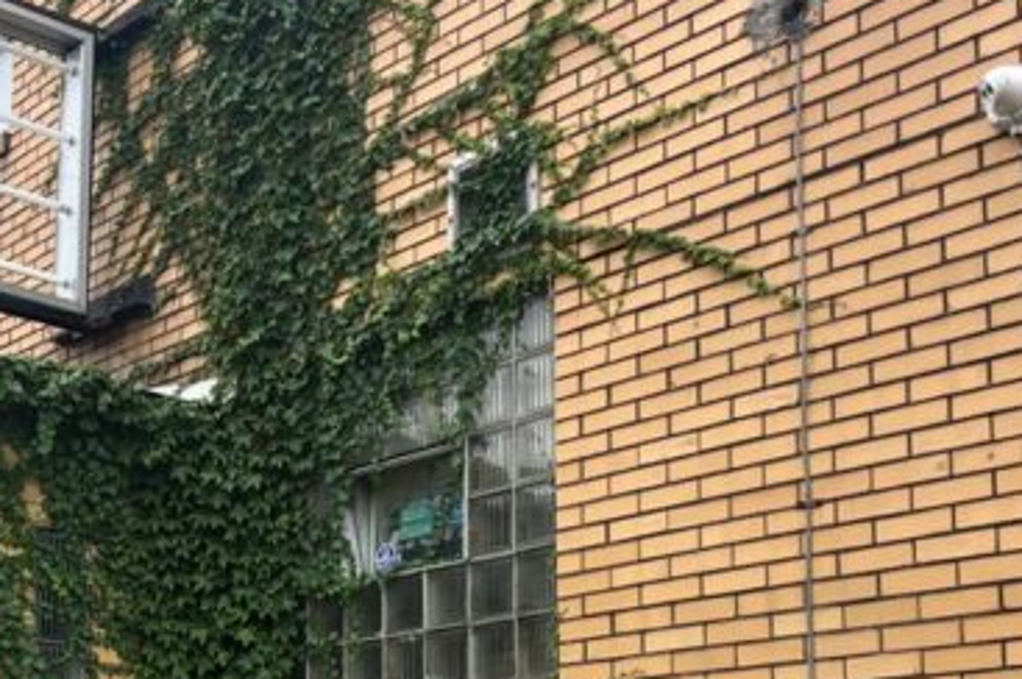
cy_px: 618
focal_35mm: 59
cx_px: 368
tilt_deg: +8.9
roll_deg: -0.4
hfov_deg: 33.7
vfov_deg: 22.4
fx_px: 1673
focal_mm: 5.1
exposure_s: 1/1372
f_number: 1.6
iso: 50
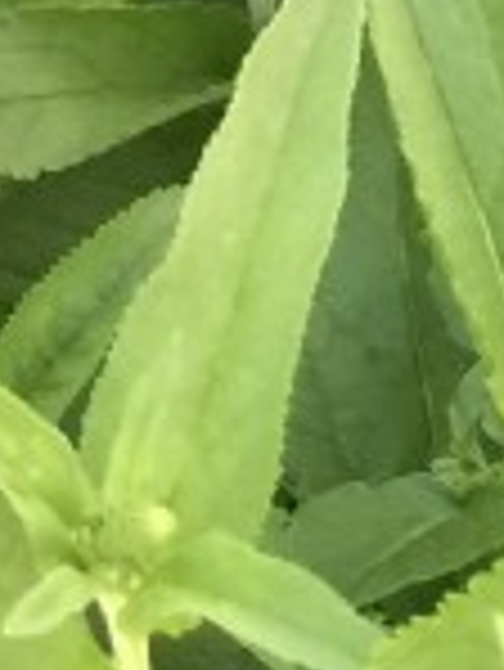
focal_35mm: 207
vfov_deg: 8.3
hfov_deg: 6.7
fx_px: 4013
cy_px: -1214
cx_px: -842
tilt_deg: -46.0
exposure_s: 1/33
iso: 32
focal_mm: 4.15
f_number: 2.2
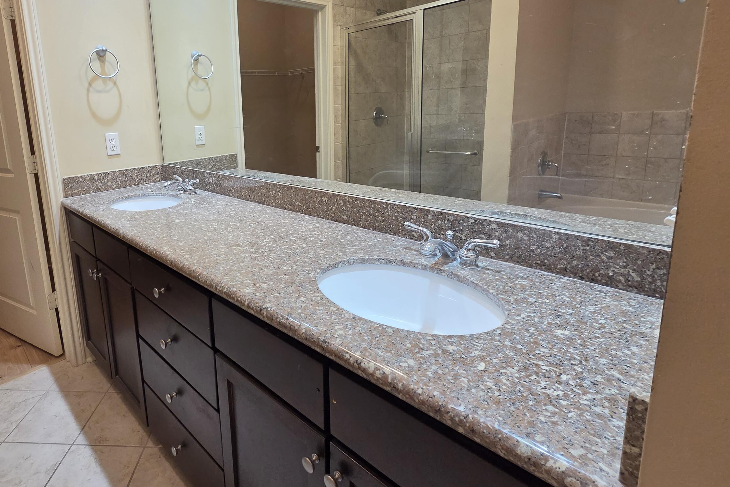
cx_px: 262
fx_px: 365
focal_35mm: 18
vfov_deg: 66.3
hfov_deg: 87.7
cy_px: 179
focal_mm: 2.2
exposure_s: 1/120
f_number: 2.2
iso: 250
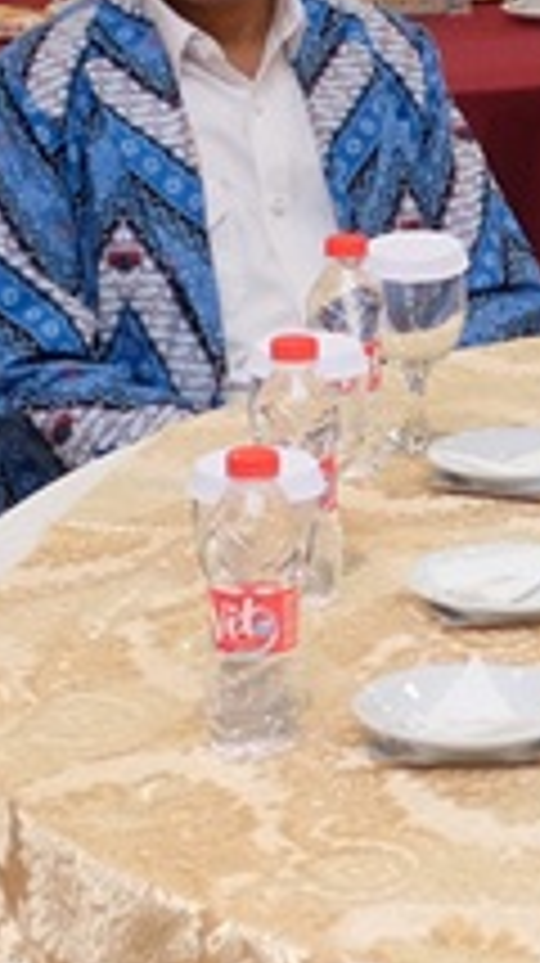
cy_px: 158
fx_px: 3649
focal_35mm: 143
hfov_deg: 8.2
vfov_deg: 14.9
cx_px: 878
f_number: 2.8
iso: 1250
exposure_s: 1/125
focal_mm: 18
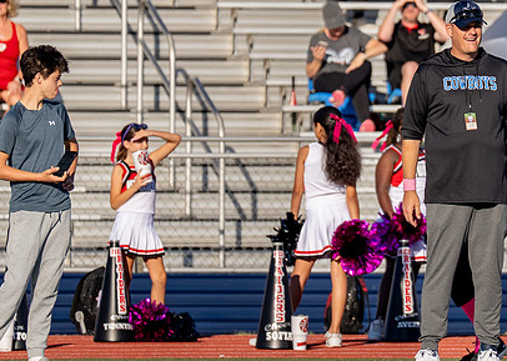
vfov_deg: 2.0
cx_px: 414
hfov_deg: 2.7
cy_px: 85
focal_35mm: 735
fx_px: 10571
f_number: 2.8
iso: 160
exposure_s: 1/5000
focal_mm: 200
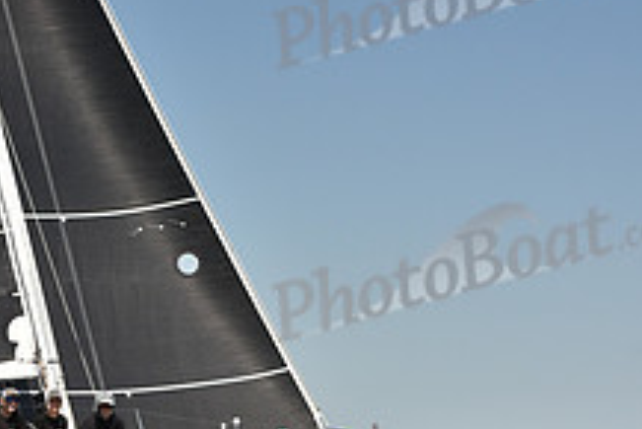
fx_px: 3337
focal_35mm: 187
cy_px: 460
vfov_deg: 7.3
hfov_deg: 11.0
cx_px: 121
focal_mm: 70
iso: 250
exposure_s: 1/1600
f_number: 3.2
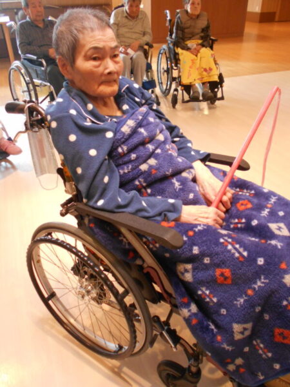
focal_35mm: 30
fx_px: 335
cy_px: 194
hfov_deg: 46.8
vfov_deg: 60.0
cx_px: 145
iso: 320
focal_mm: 5.1
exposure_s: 1/30
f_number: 3.4
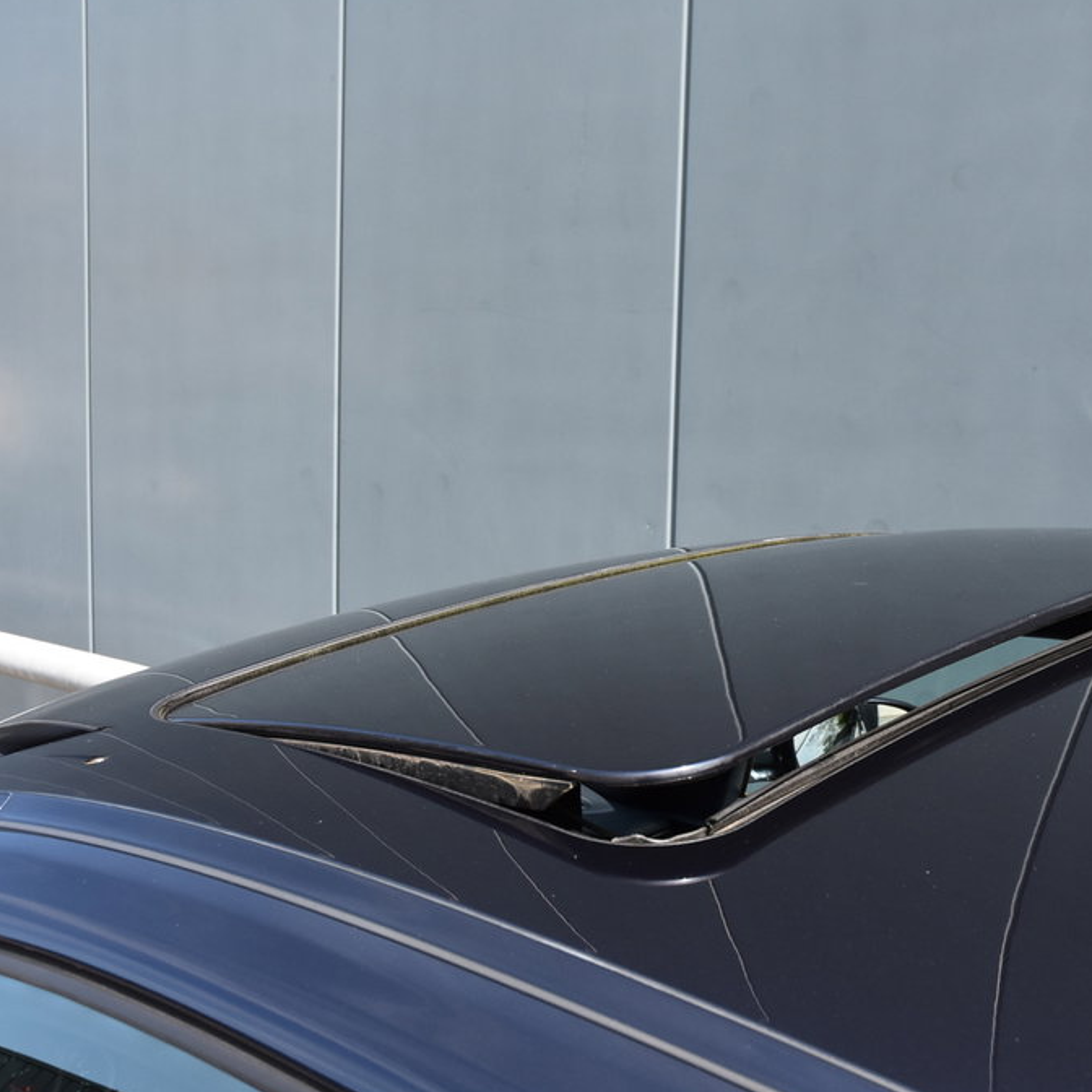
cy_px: 547
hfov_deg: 34.8
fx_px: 1736
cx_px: 673
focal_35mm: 49
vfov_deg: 34.9
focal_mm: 25
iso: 720
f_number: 8
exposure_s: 1/500
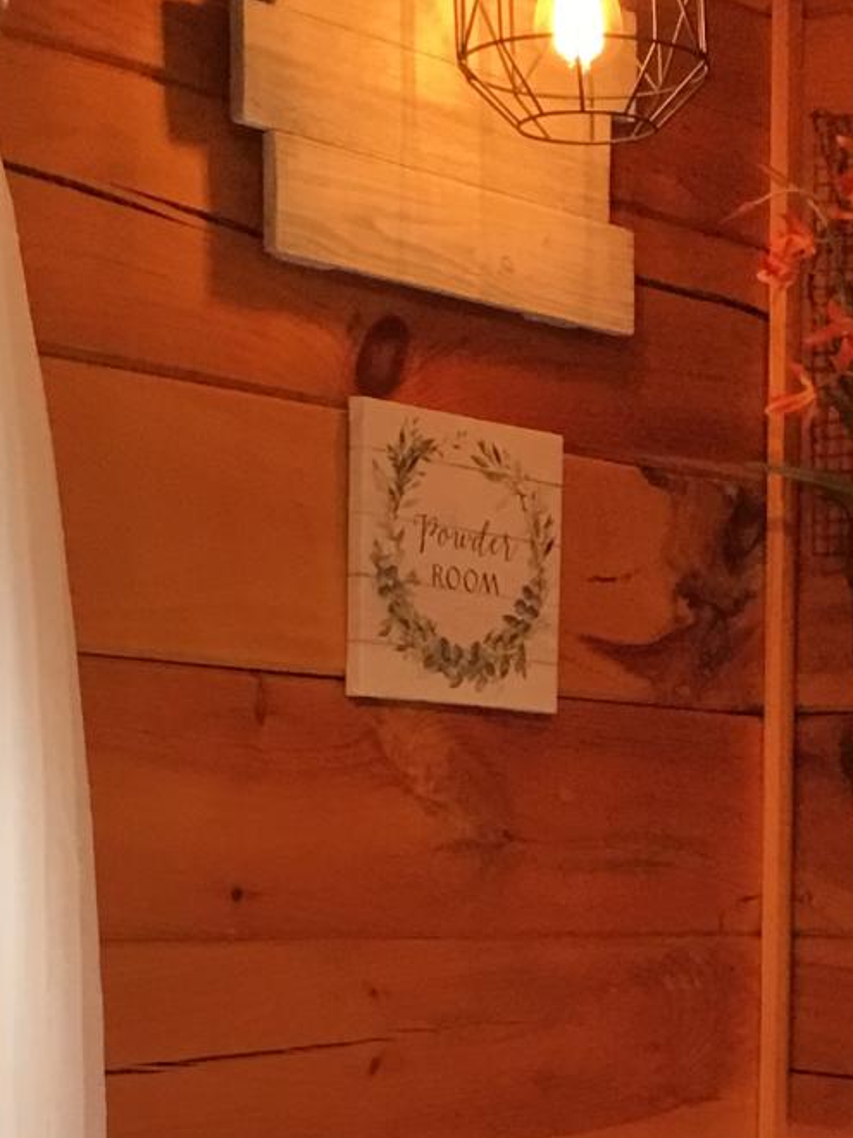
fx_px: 3088
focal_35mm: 94
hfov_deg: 15.3
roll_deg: -1.9
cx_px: 920
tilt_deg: -7.0
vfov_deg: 20.0
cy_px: 1226
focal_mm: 3.3
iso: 40
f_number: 2.4
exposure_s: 1/30
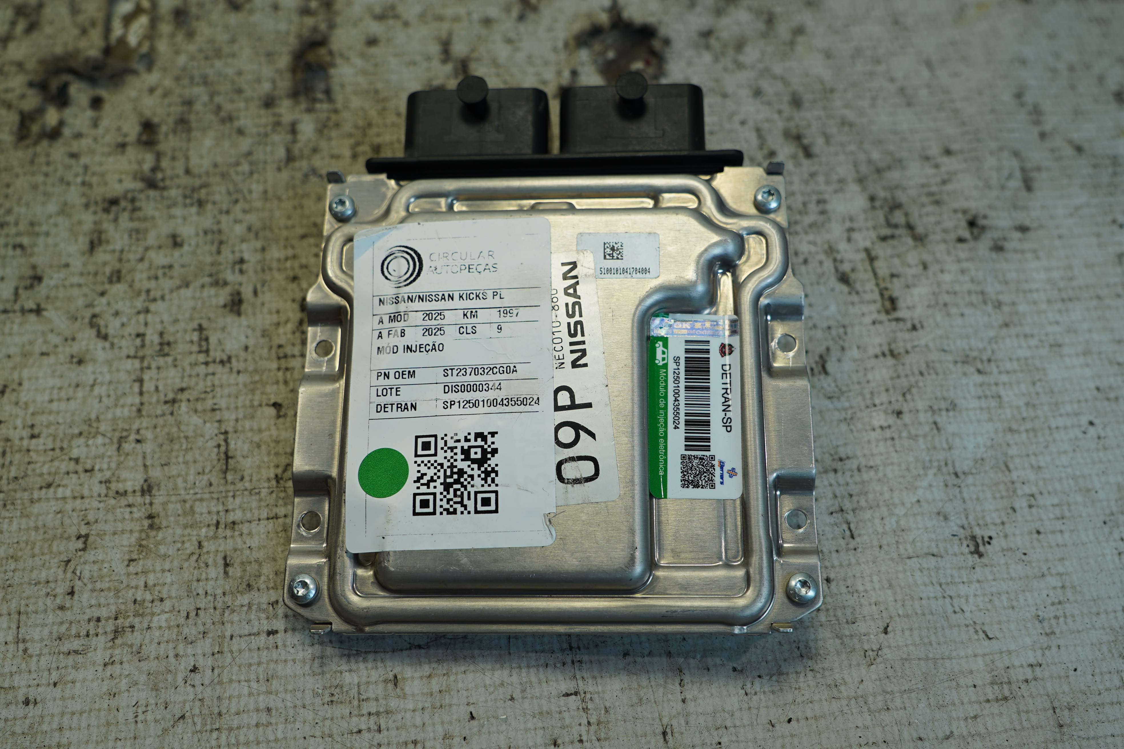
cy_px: 374
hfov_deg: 53.1
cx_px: 562
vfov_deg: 36.9
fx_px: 1124
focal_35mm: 36
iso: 100
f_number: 4
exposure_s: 1/80
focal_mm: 24
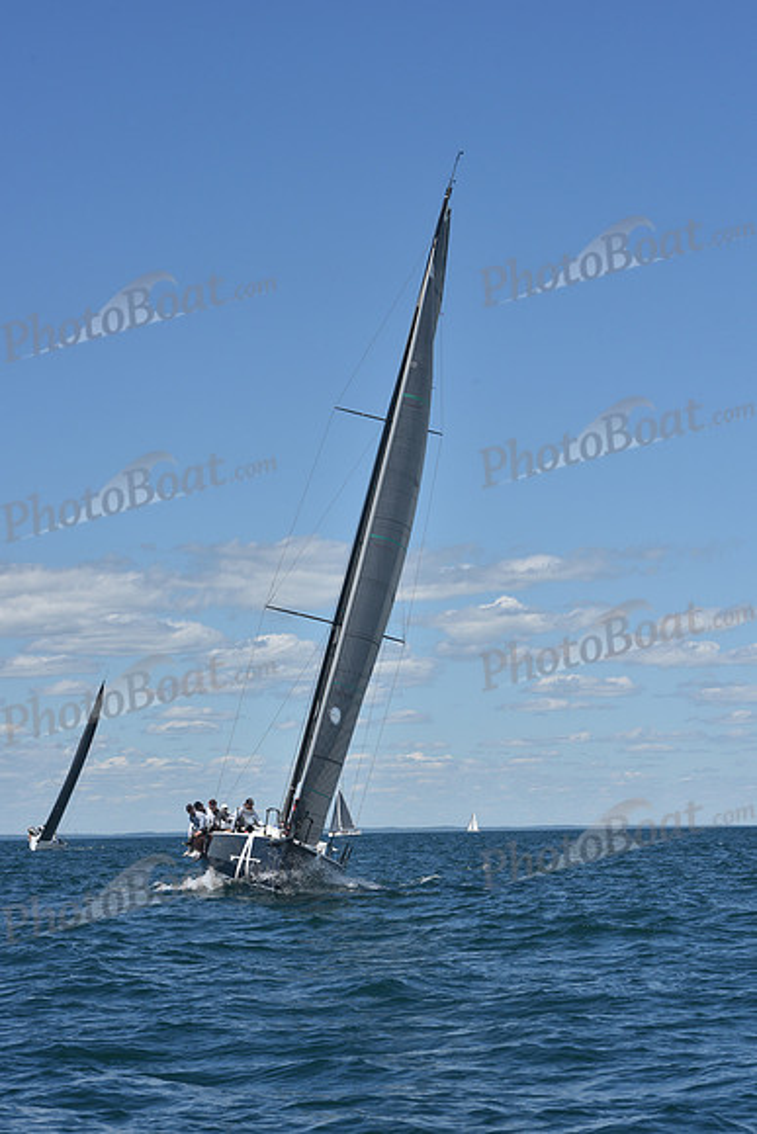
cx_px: 378
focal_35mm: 86
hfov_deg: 15.9
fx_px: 2711
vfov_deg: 23.6
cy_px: 567
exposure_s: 1/800
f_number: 11
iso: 250
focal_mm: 86
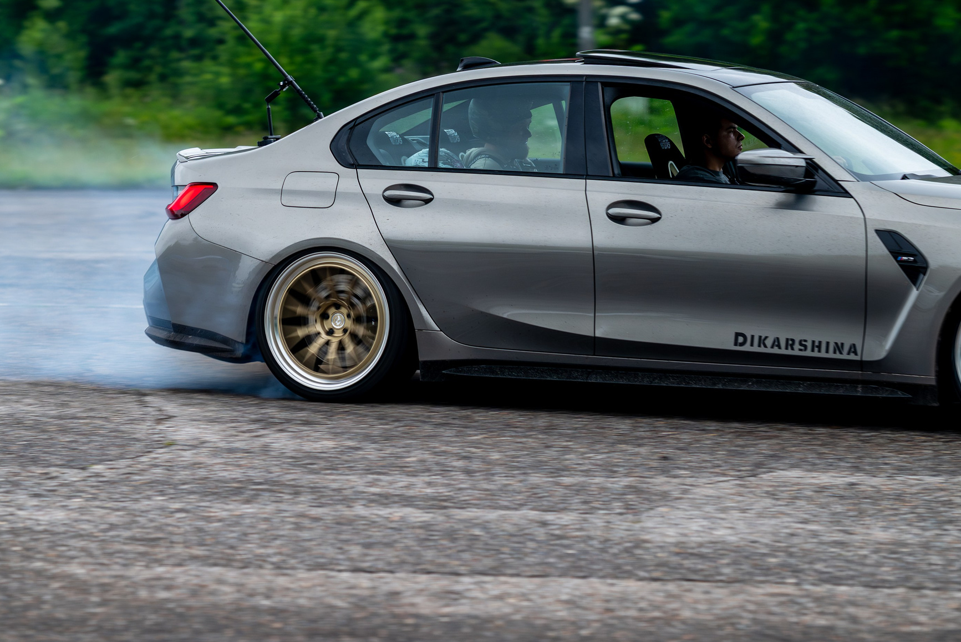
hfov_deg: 15.7
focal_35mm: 130
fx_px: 3472
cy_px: 223
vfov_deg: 10.6
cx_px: 372
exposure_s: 1/250
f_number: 2.8
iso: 500
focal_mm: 85
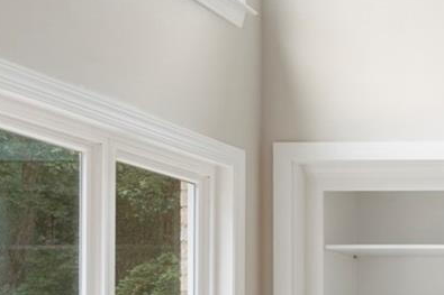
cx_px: 712
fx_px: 1023
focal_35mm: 83
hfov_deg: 20.2
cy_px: 328
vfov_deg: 16.0
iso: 400
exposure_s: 1/25
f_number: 8
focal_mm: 16
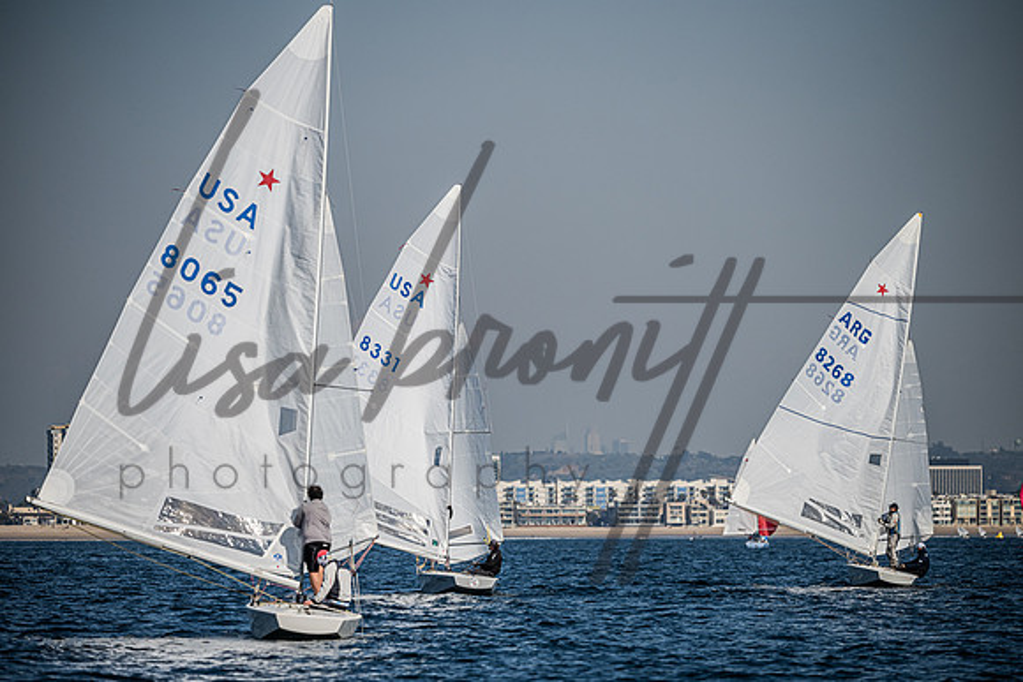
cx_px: 512
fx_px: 6983
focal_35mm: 246
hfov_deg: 8.4
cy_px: 341
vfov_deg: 5.6
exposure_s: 1/8000
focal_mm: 240
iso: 400
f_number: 5
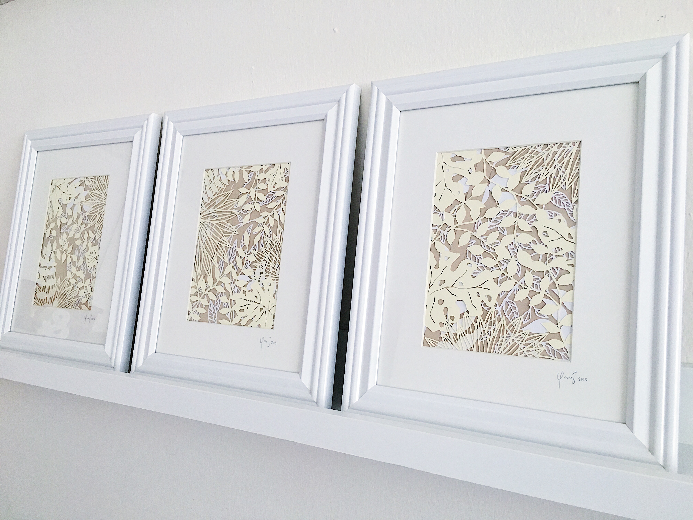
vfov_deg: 48.2
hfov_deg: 61.7
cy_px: 260
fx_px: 581
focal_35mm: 29
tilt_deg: -5.4
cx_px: 346
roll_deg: +2.7
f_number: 2.2
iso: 100
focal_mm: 4.15
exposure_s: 1/30
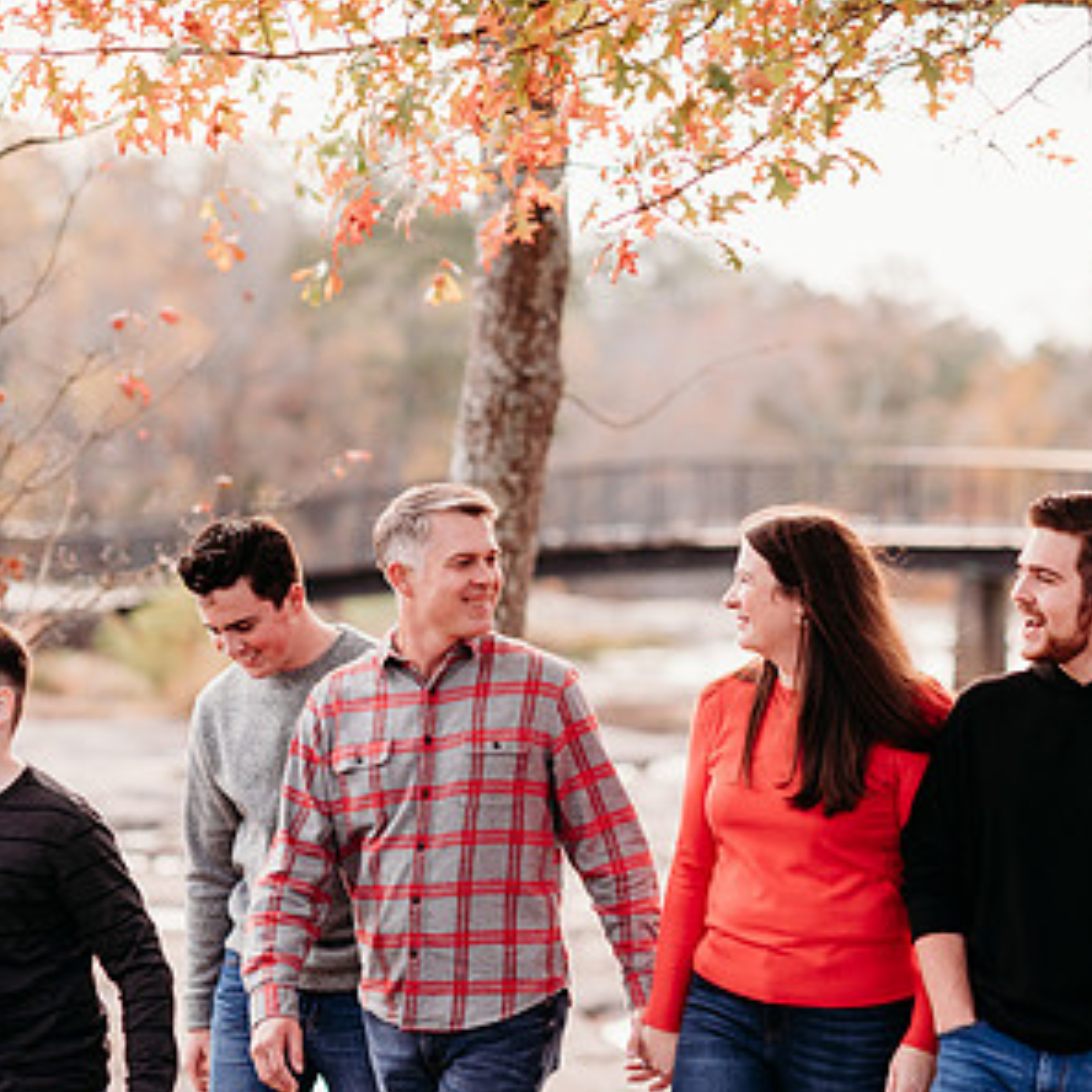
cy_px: 723
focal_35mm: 110
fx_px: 3926
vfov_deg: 15.8
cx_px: 550
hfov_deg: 15.8
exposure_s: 1/400
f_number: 2.2
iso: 320
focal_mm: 85
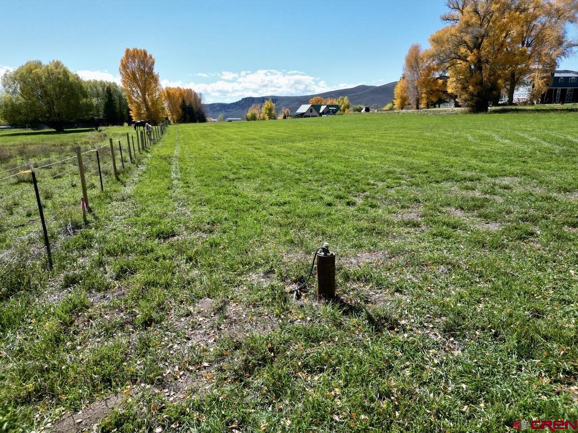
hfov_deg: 71.6
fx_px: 401
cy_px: 216
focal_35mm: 24
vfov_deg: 56.8
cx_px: 289
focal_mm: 6.72
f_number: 1.7
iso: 140
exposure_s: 1/3000
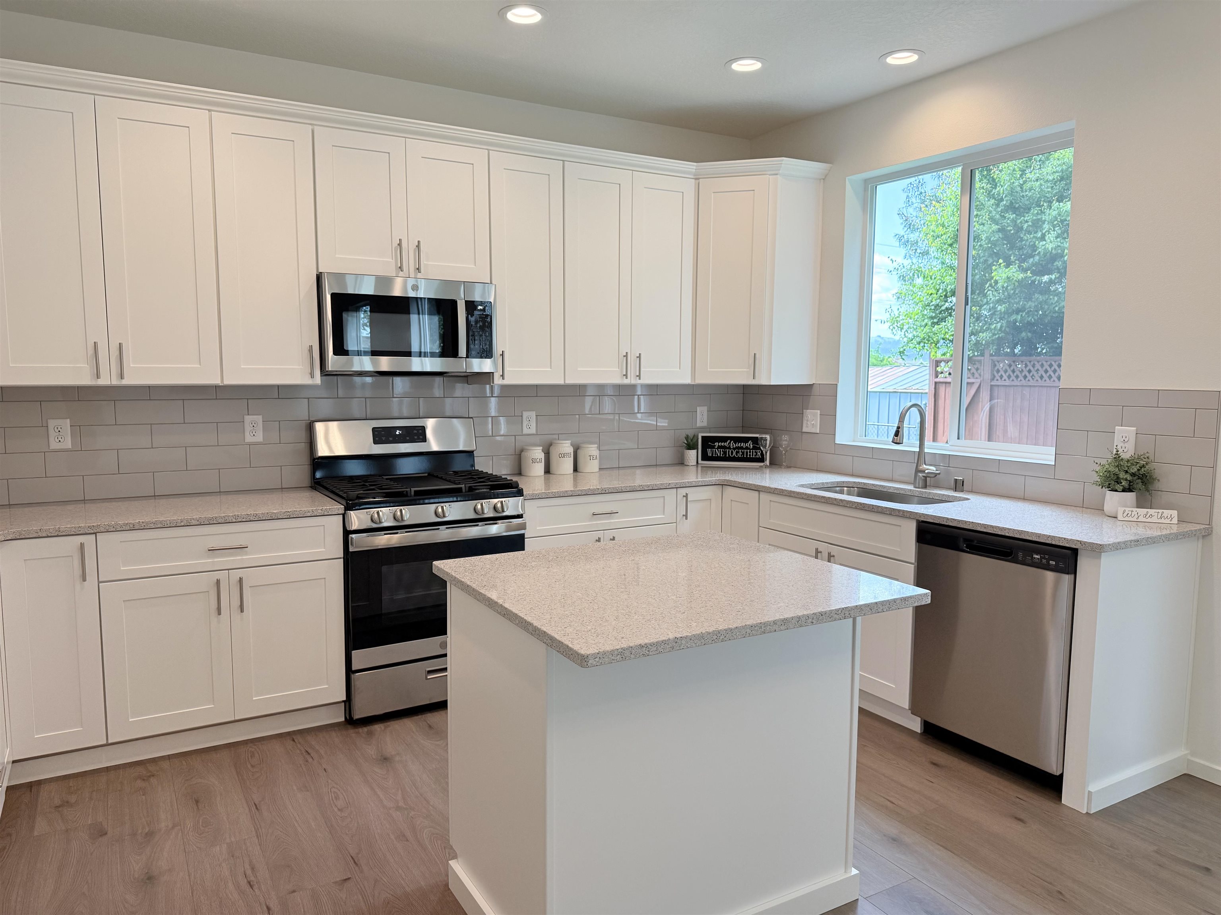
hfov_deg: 71.6
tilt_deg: -5.6
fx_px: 847
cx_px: 610
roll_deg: -0.1
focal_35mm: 24
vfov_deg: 56.8
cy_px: 458
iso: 160
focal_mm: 6.76
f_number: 1.78
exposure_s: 1/234
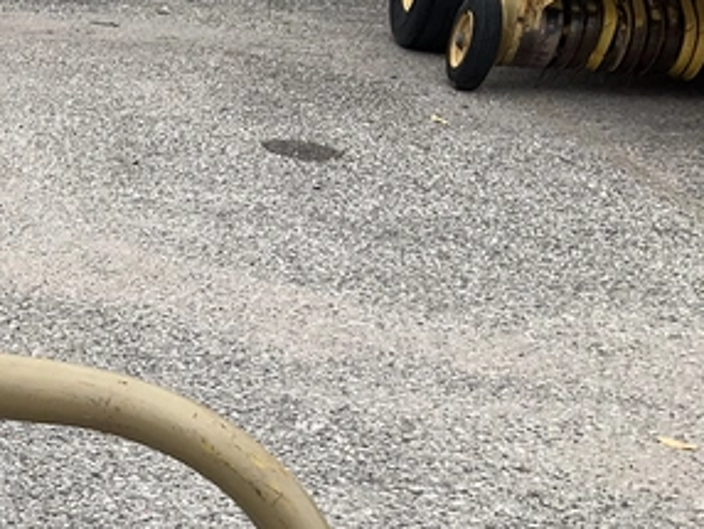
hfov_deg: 23.3
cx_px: -155
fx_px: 1547
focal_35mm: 76
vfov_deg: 18.5
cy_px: 621
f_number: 1.8
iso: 25
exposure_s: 1/439
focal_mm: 3
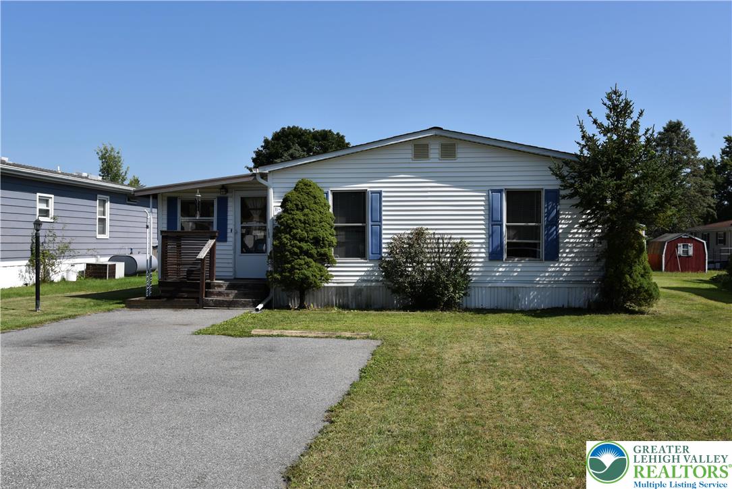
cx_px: 366
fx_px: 691
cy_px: 244
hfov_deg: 55.8
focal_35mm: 34
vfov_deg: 38.9
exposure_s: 1/400
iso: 200
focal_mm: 34
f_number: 10
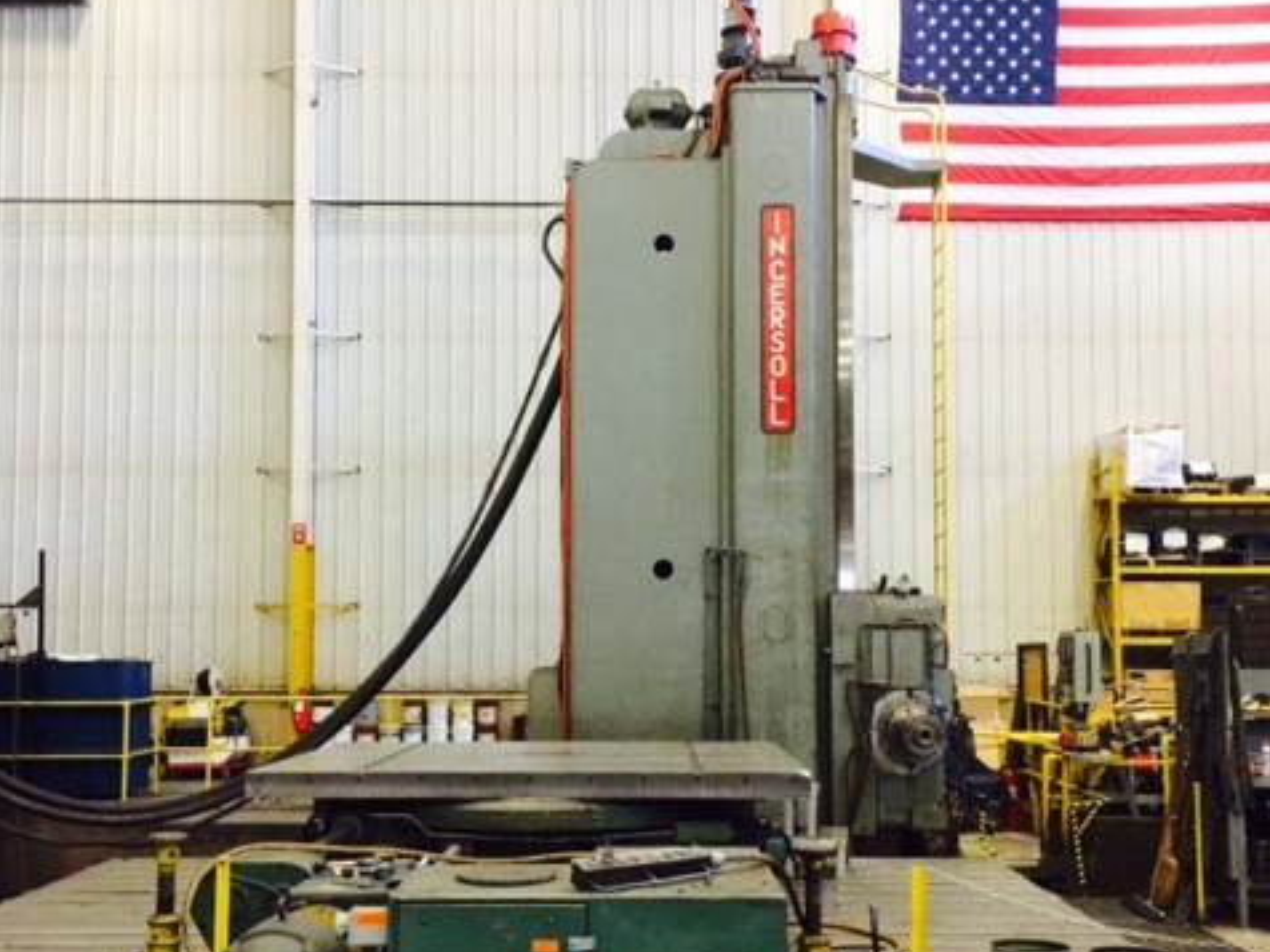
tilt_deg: -0.2
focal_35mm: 39
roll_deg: +1.0
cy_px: 563
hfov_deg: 47.9
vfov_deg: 36.7
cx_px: 635
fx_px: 1431
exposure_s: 1/30
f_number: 2.2
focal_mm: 4.15
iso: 200
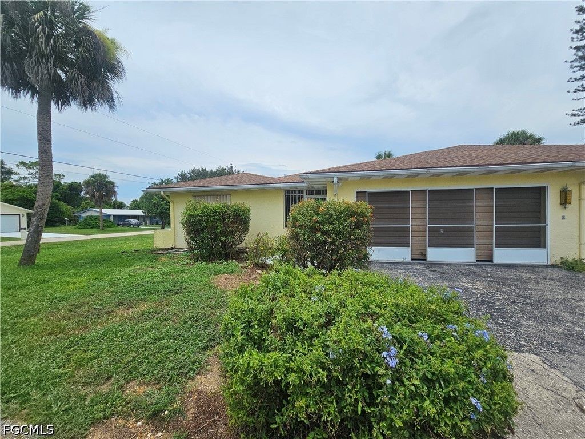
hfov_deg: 106.2
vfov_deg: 89.9
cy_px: 220
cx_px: 292
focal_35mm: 13
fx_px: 220
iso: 50
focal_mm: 2.2
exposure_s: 1/4980
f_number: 2.2
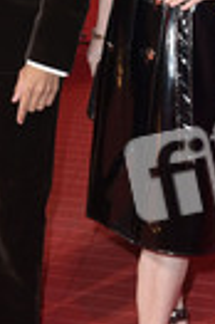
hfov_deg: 11.1
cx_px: 27
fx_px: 1096
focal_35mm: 122
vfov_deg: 16.6
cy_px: 40
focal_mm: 40
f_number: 5.6
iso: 1000
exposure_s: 1/160
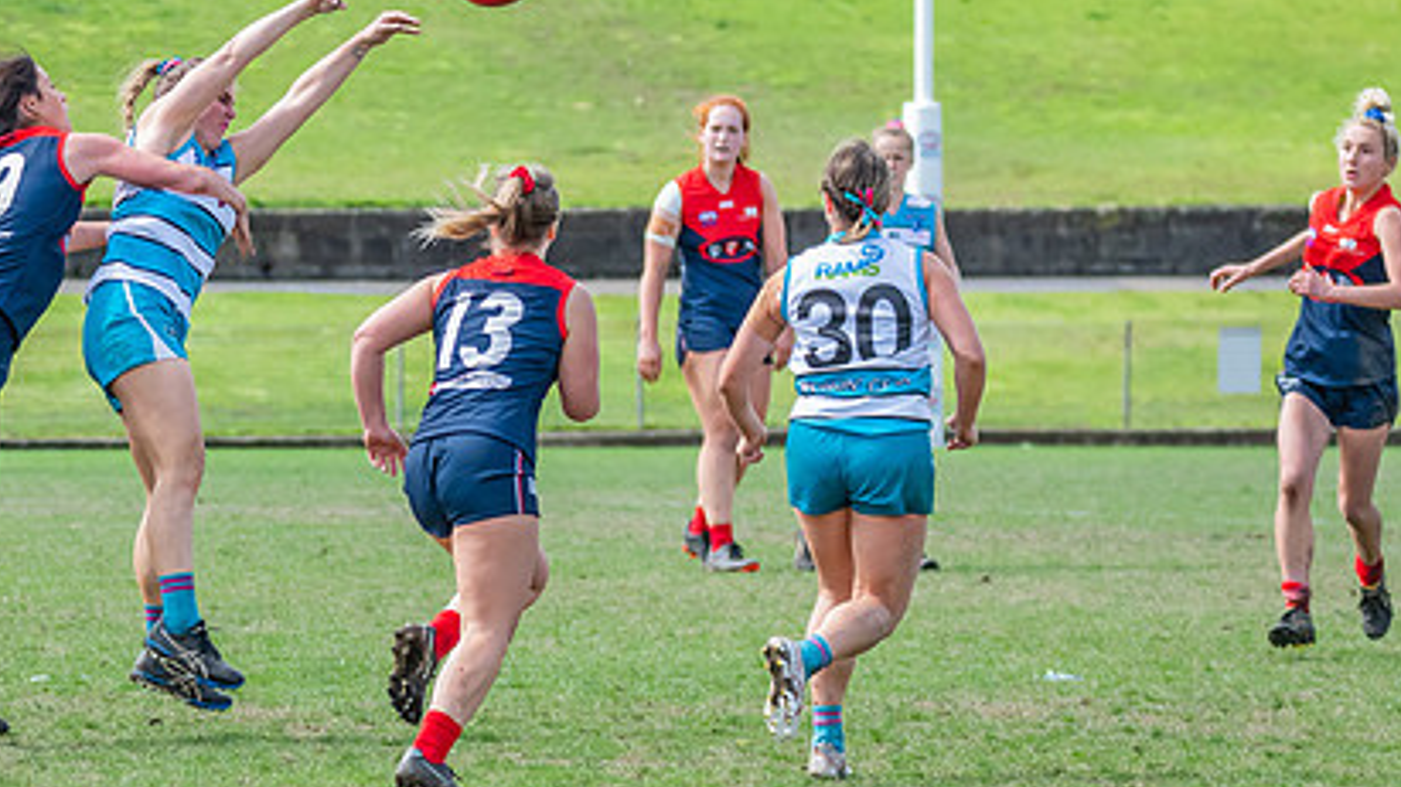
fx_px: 14671
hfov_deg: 5.5
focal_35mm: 395
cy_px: 382
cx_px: 208
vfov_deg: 3.1
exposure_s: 1/1600
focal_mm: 150
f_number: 5.6
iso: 800
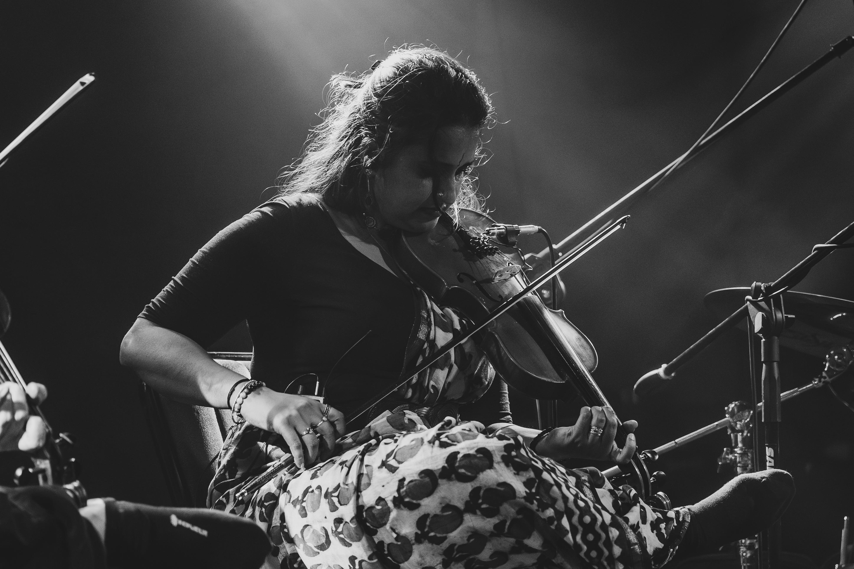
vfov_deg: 13.0
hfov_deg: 19.5
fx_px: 2491
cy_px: 284
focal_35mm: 105
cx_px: 427
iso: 1600
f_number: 2.8
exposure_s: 1/160
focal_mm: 70
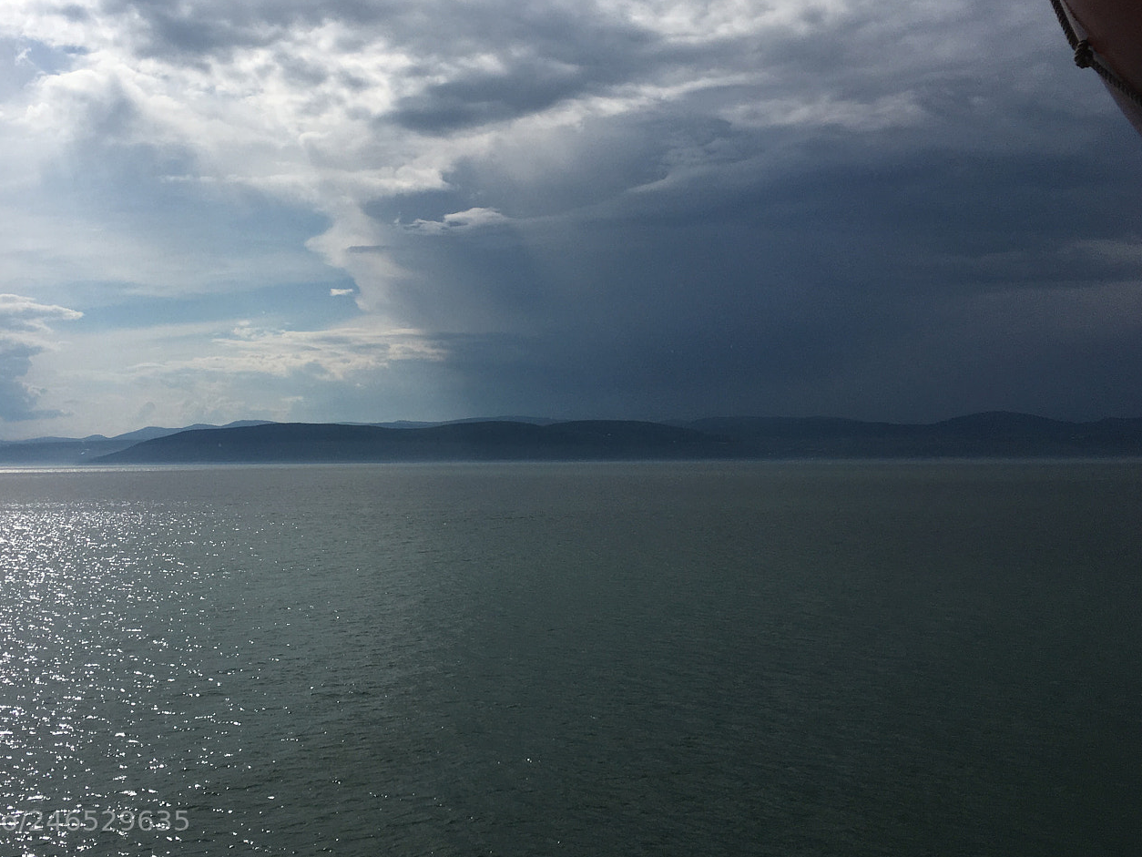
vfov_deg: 38.5
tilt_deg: +4.7
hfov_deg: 49.7
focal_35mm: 37
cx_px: 442
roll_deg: +0.3
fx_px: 1221
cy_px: 346
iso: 25
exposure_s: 1/9615
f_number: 2.2
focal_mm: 4.15
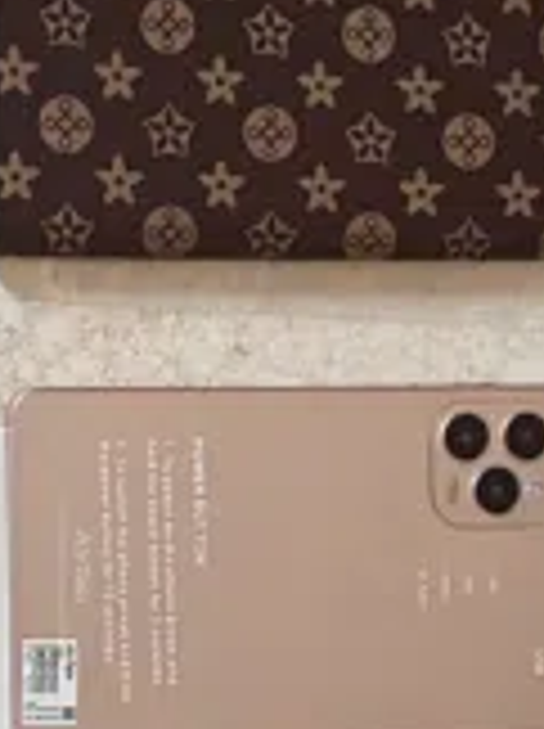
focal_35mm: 134
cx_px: 31
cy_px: 596
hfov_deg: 11.0
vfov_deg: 14.6
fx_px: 2815
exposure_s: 1/20
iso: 1137
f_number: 1.8
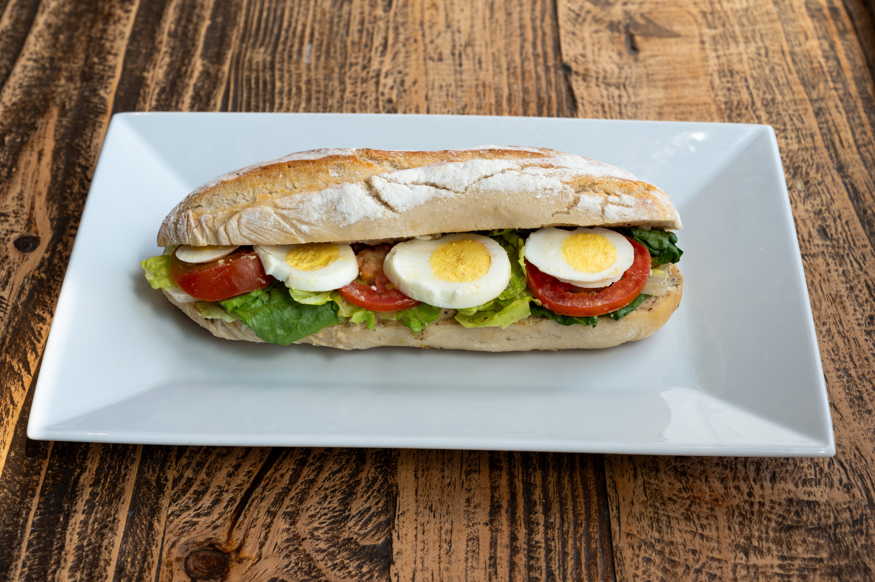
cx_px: 438
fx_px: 1700
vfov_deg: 19.4
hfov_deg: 28.9
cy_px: 291
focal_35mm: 70
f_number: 10
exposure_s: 1/100
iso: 500
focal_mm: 70
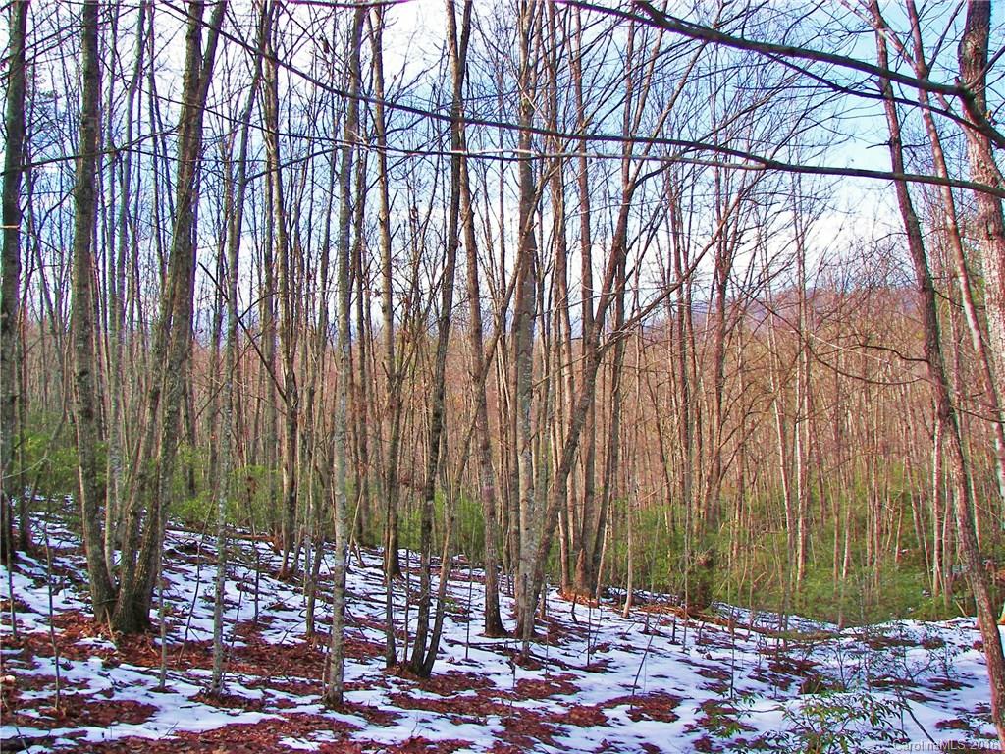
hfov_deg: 51.4
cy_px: 377
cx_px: 502
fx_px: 1045
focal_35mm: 36
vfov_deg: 39.7
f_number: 2.8
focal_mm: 6
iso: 50
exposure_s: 1/320
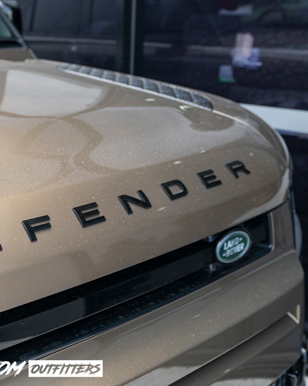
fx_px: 467
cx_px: 26
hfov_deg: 34.3
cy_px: 193
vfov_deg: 44.8
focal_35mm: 41
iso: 100
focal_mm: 29
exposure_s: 1/60
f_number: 4
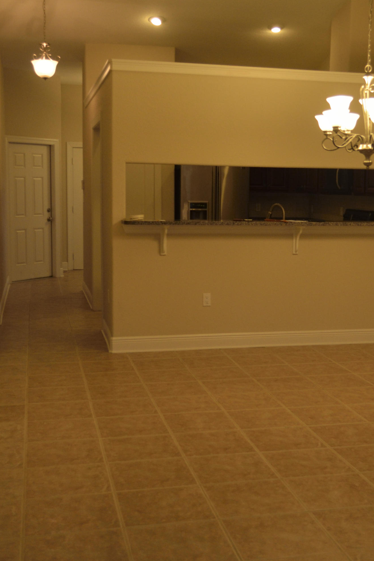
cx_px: 235
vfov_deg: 39.6
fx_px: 779
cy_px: 281
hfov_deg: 26.9
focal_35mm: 50
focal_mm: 22
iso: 500
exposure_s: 1/60
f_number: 4
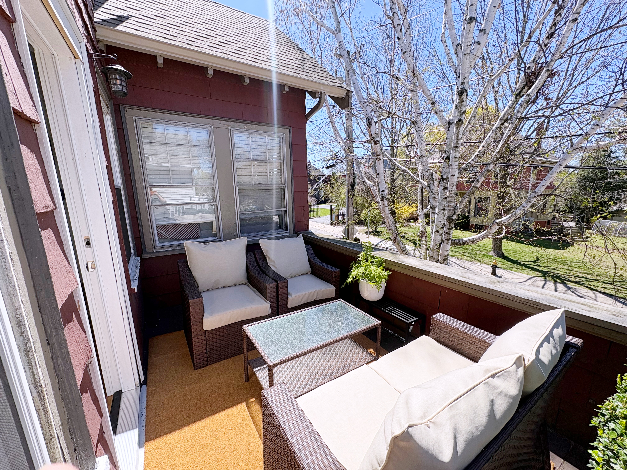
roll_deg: +1.0
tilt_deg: -10.3
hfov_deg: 102.1
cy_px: 235
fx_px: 254
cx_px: 314
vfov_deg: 85.7
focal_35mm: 14
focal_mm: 2.22
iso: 50
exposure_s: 1/565
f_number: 2.2
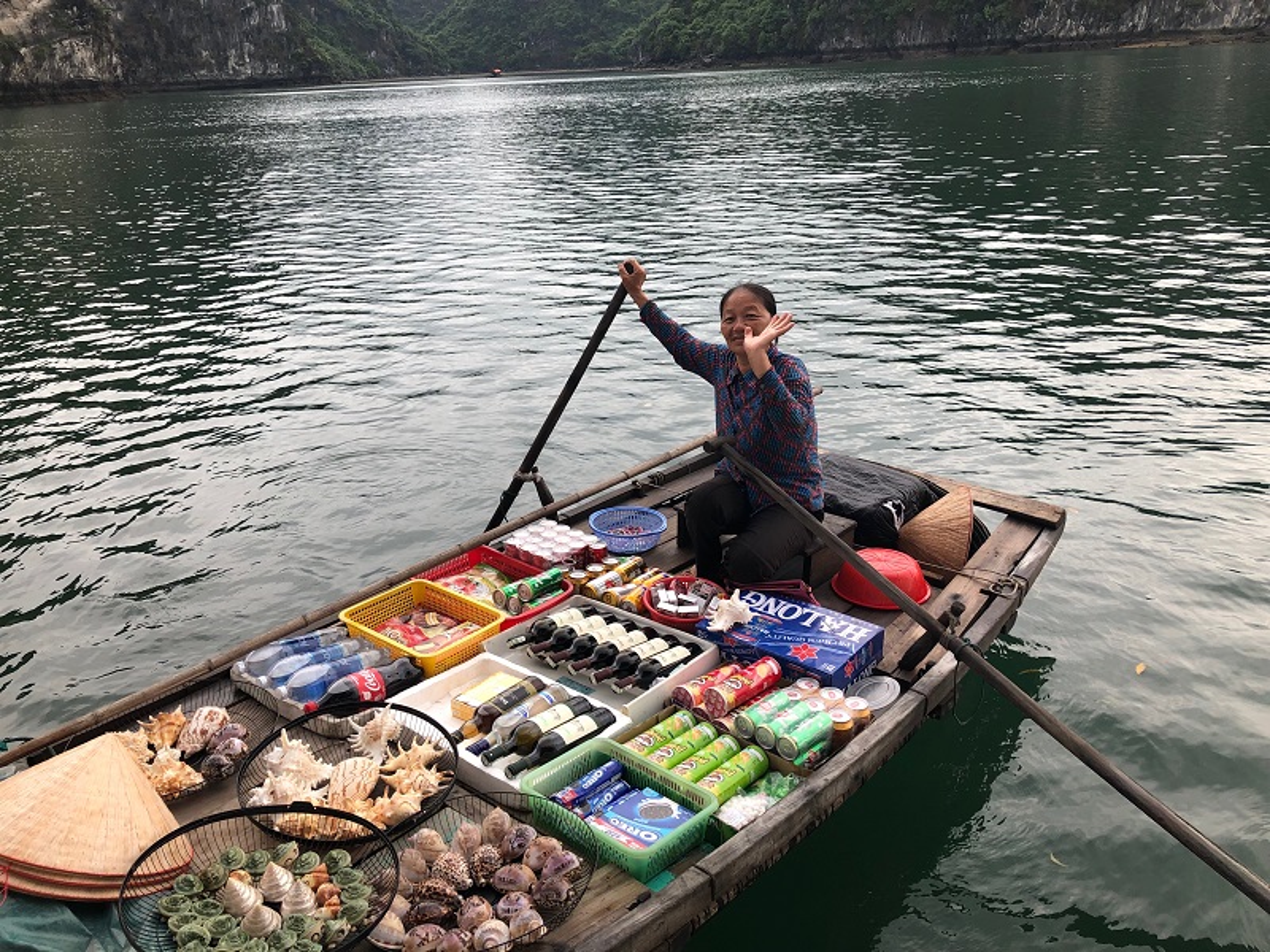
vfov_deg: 49.7
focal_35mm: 28
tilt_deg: -20.9
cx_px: 635
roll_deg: +1.9
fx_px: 1027
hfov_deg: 63.4
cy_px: 476
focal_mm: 3.99
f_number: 1.8
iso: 25
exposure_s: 1/120
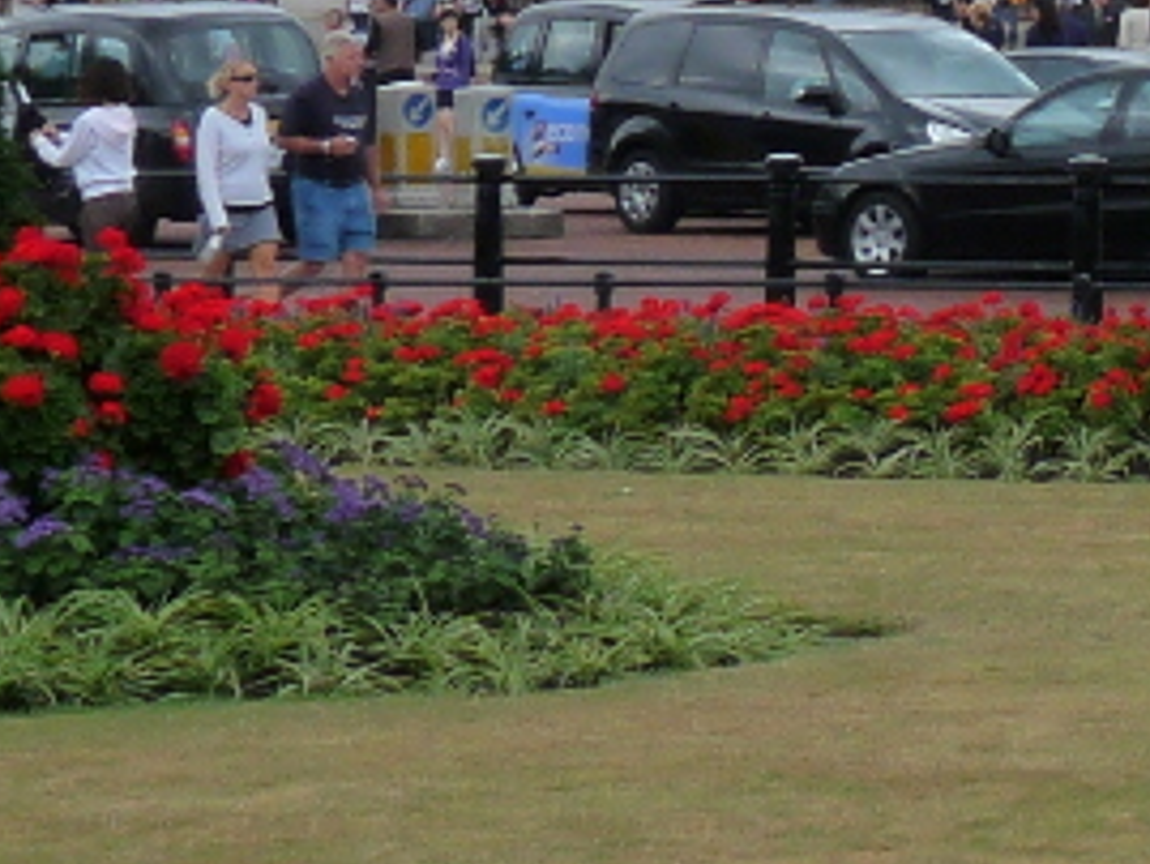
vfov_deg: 6.4
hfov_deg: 8.1
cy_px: -411
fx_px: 7578
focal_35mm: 228
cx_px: 2531
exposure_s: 1/320
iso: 160
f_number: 5.6
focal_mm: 8.5
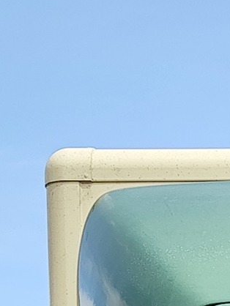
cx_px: 401
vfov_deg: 8.4
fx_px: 1920
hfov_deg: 6.7
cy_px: 727
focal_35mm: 217
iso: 50
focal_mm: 4.71
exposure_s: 1/1226
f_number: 1.79
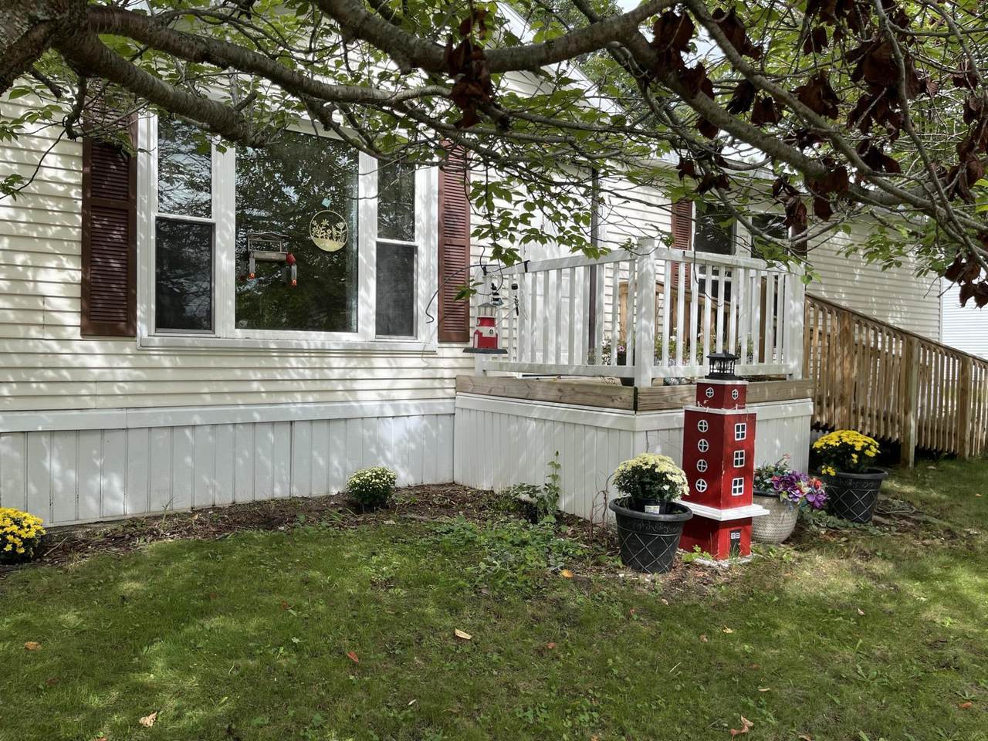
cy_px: 370
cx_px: 494
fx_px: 742
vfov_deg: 53.1
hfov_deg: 67.3
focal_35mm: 26
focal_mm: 5.1
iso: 50
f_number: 1.6
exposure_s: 1/1372
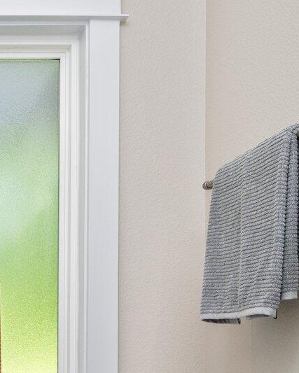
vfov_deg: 25.7
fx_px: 796
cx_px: -118
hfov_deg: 19.2
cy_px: 328
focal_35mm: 72
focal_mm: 20
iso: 320
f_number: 9
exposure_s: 1/100
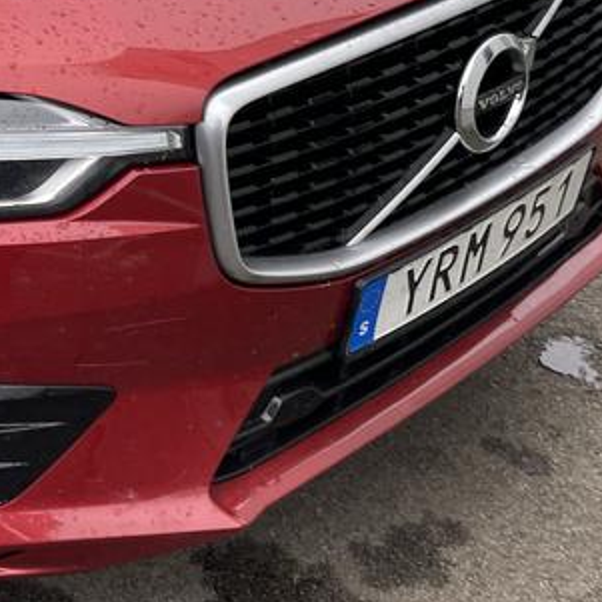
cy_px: 90
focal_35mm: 61
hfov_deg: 26.4
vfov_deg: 27.4
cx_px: -22
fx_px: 1200
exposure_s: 1/121
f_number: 1.6
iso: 80
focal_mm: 4.2
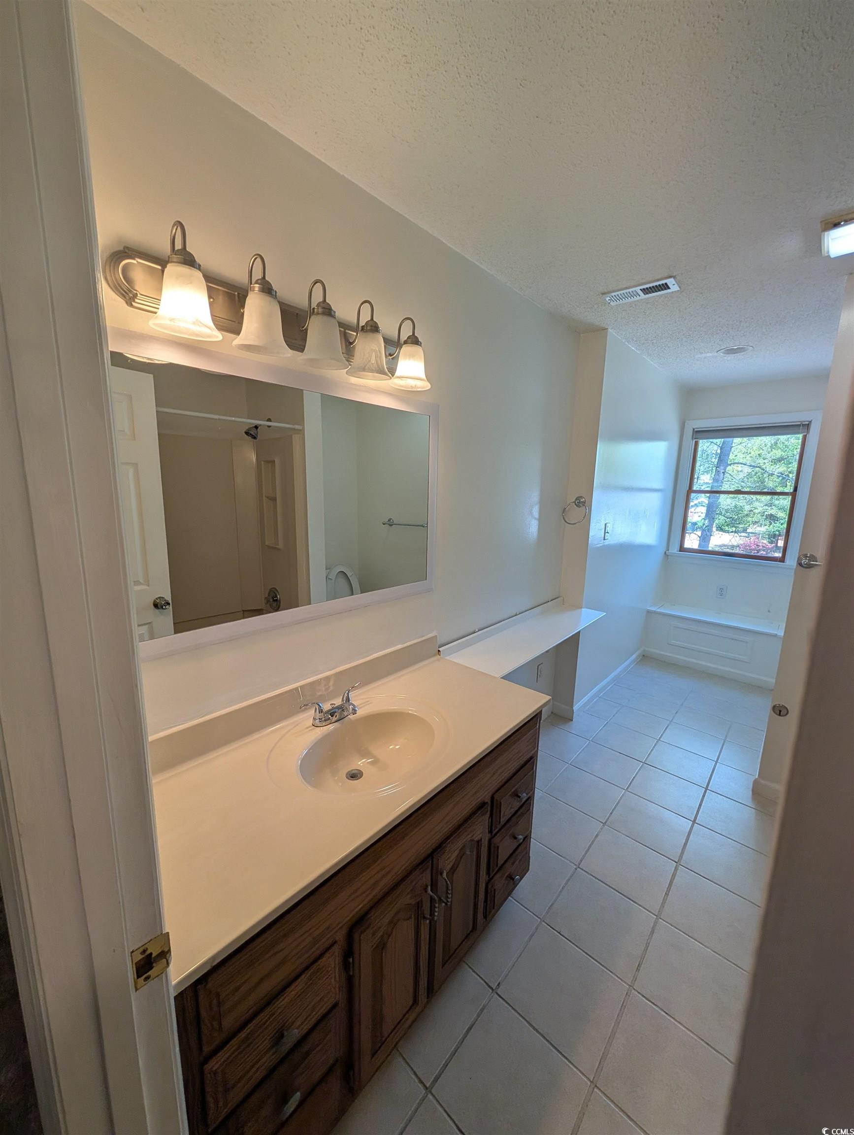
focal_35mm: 12
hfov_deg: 94.6
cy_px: 568
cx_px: 427
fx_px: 394
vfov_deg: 110.5
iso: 53
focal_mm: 2.02
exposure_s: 1/220
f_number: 1.7
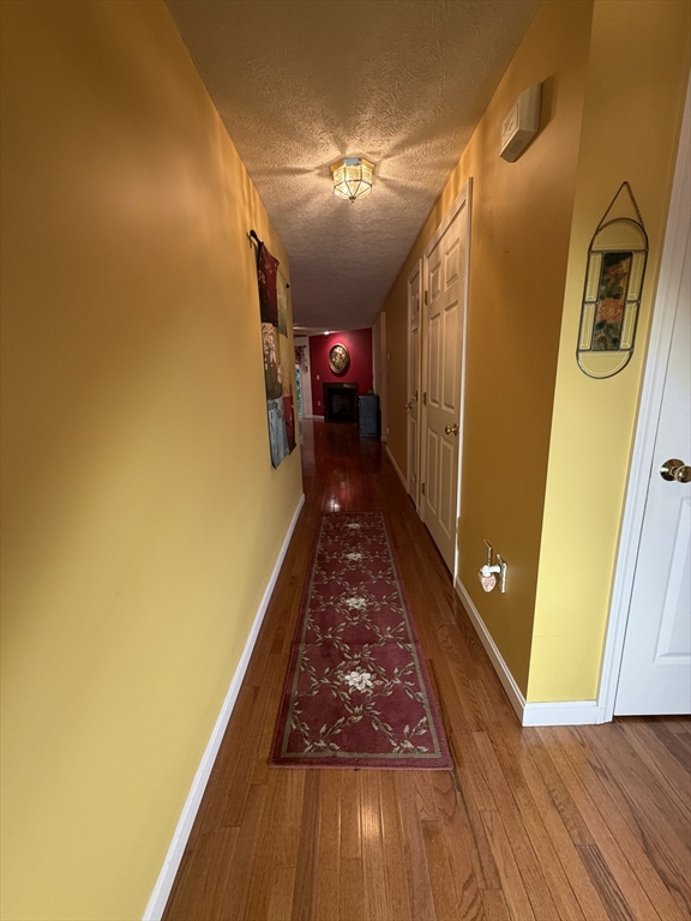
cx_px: 346
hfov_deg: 85.7
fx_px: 373
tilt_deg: -13.0
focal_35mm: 14
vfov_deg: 102.1
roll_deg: +1.6
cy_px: 460
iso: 250
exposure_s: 1/60
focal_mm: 2.22
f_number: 2.2
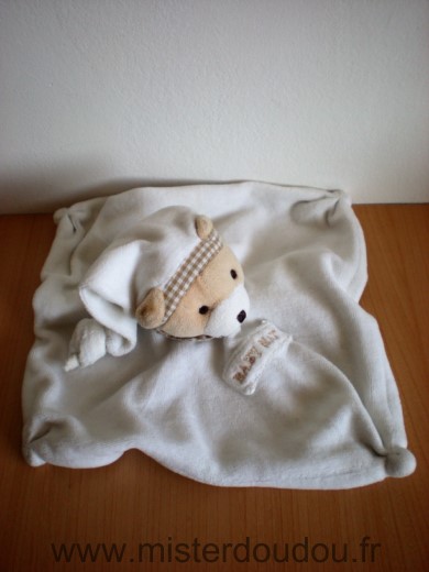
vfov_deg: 49.0
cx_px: 214
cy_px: 286
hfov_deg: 37.7
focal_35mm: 38
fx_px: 628
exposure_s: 1/60.6
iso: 129
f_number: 3.1
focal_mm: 6.3
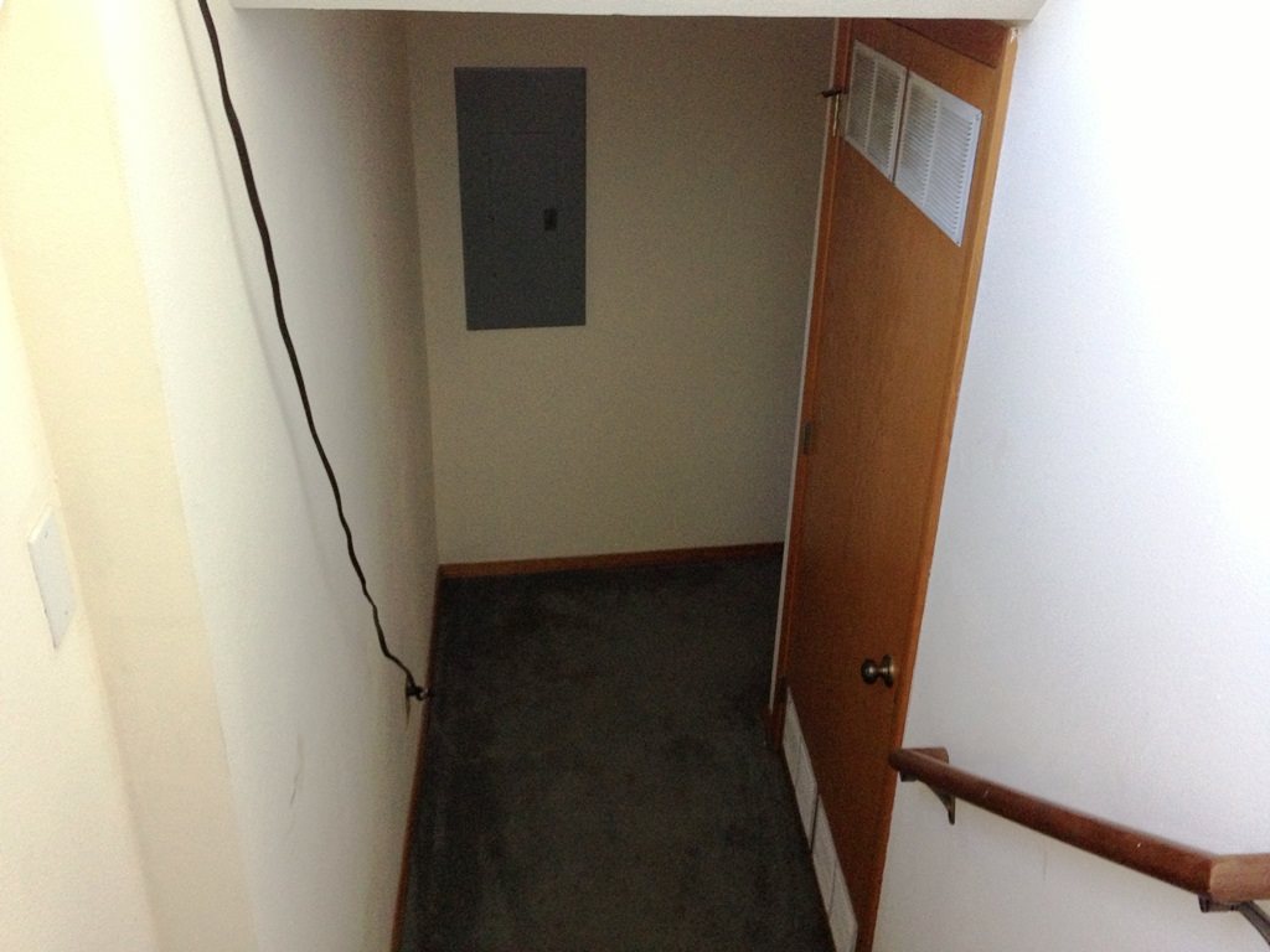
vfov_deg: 42.9
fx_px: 1211
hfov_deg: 55.4
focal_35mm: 33
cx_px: 635
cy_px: 476
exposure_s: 1/20
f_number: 2.4
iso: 320
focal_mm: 4.13
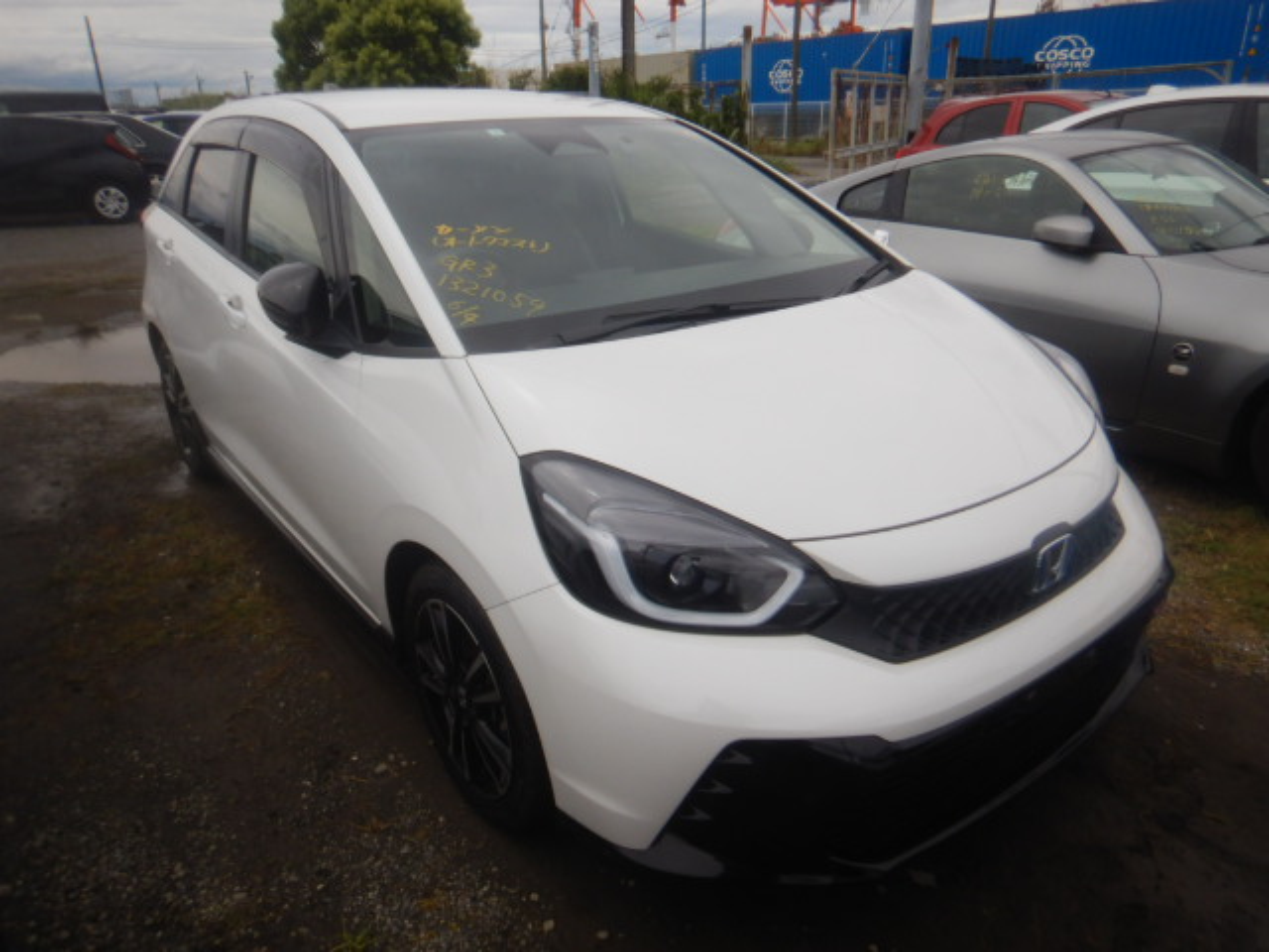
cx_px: 634
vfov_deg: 56.8
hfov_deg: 71.6
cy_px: 476
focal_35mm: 24
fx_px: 880
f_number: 2.8
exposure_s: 1/800
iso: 125
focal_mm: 4.3
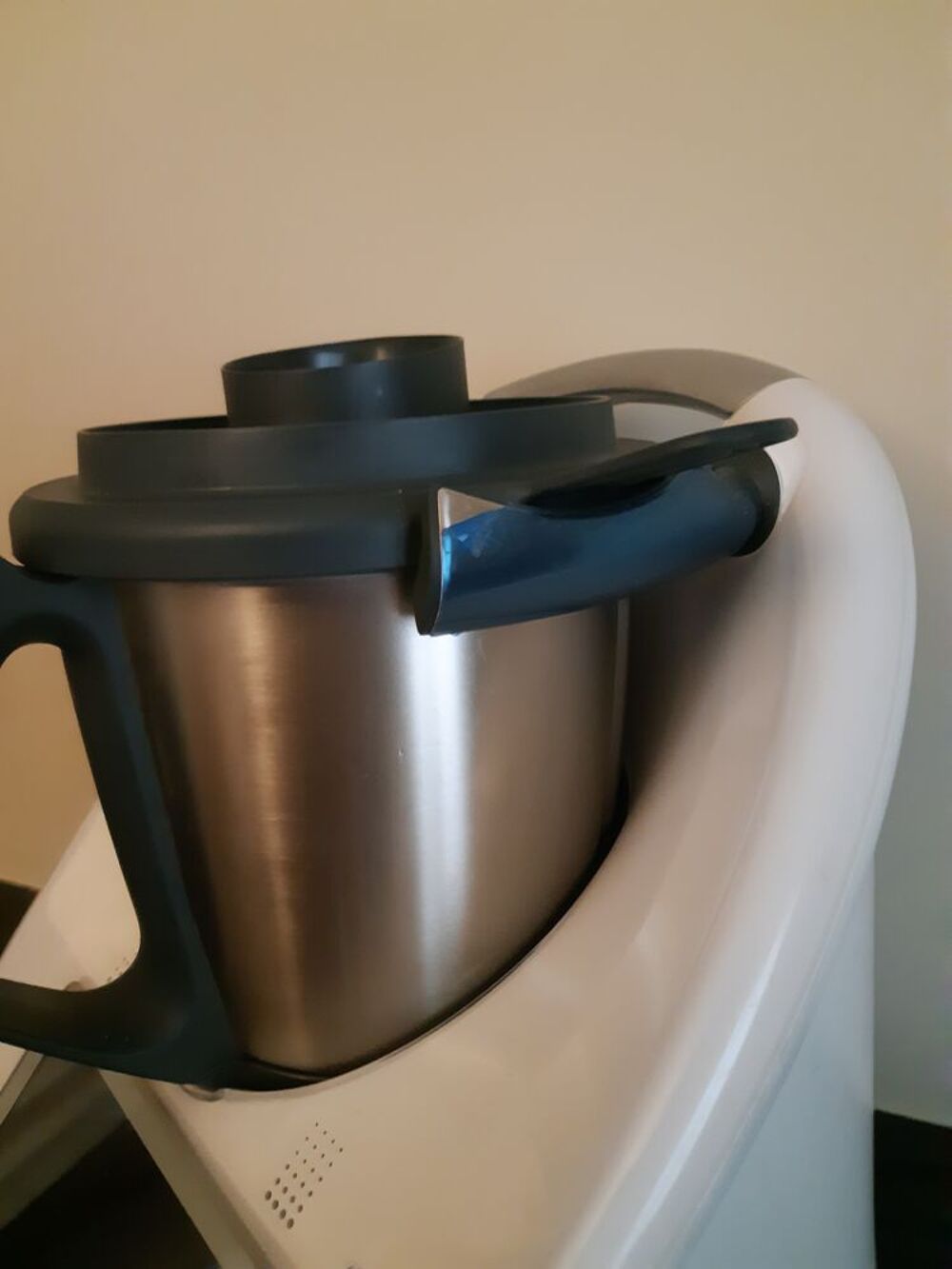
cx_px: 476
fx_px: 953
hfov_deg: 53.1
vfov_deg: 67.3
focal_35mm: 26
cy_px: 634
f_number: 1.7
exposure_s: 1/17
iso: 640
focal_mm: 3.93
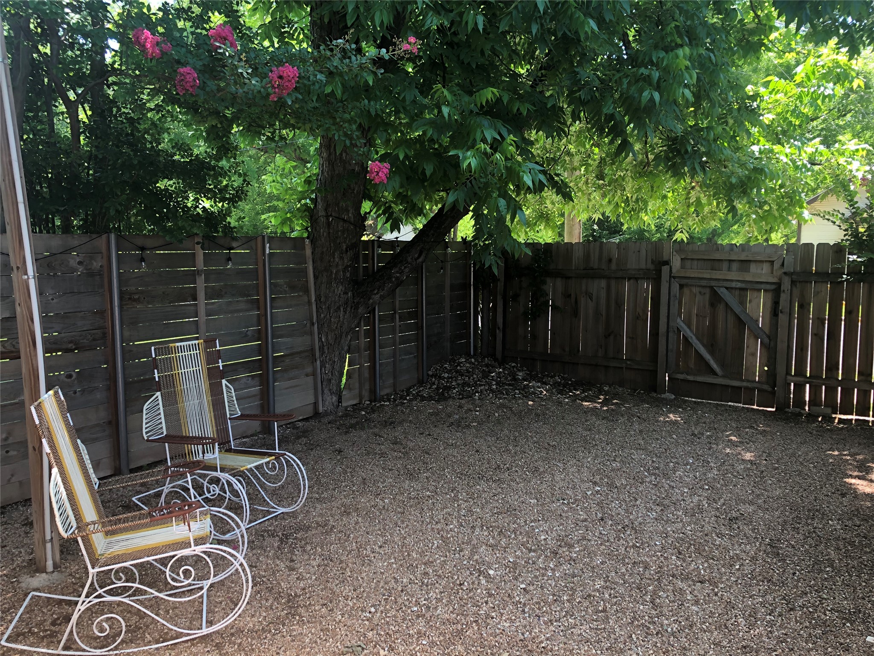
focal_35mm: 28
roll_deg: -0.1
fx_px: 707
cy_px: 328
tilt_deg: -4.3
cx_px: 437
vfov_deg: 49.7
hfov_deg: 63.4
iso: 50
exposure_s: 1/120
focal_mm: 3.99
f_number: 1.8
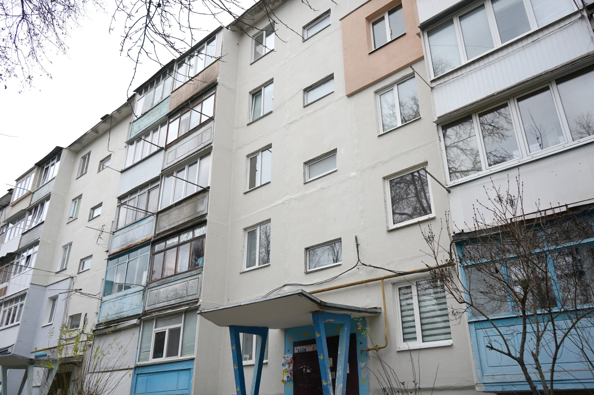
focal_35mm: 28
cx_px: 297
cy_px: 198
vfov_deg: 46.3
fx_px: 462
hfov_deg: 65.5
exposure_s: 1/2000
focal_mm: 28
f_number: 5
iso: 1600
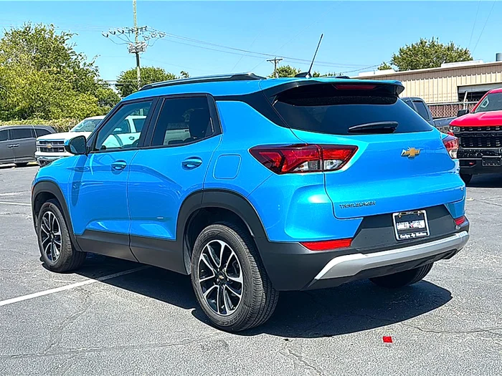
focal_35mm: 37
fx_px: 537
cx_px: 251
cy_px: 188
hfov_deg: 50.1
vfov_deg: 38.7
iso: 80
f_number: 1.78
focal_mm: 6.86
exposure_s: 1/3165
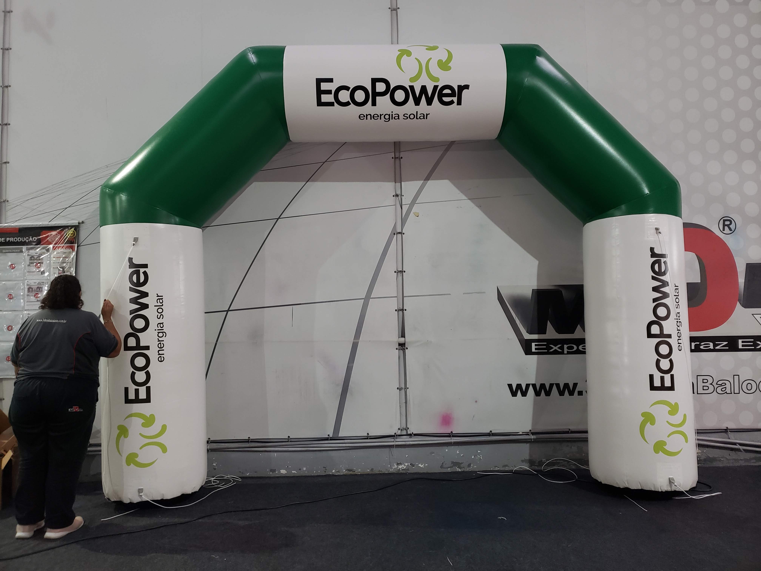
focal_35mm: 26
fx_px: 572
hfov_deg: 67.3
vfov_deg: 53.1
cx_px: 380
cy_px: 286
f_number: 1.5
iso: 250
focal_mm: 4.3
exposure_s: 1/12
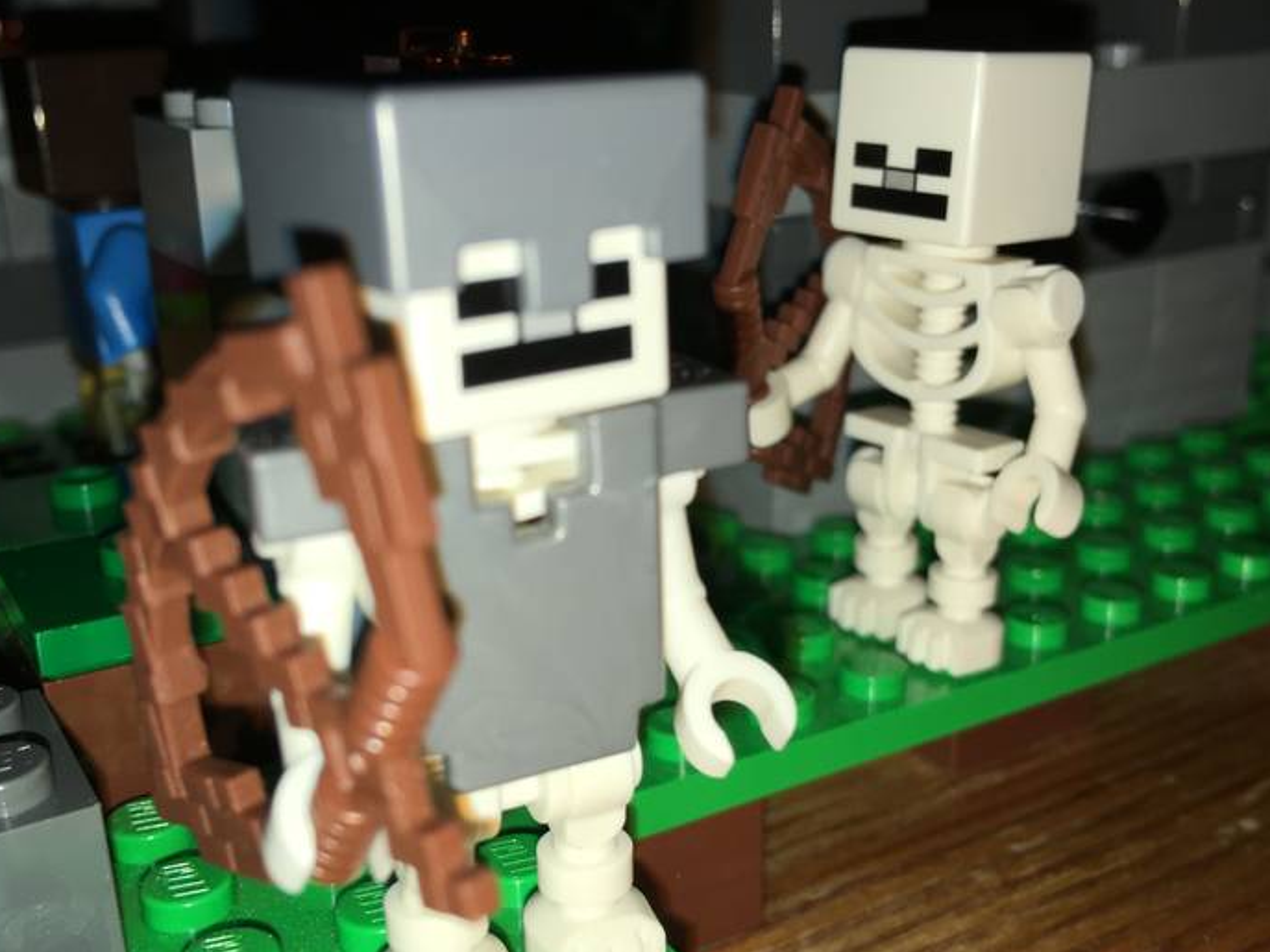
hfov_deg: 49.0
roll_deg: +1.1
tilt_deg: -18.9
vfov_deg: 37.7
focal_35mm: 38
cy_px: 496
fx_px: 1394
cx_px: 660
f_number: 2.2
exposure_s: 1/503
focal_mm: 4.15
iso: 25
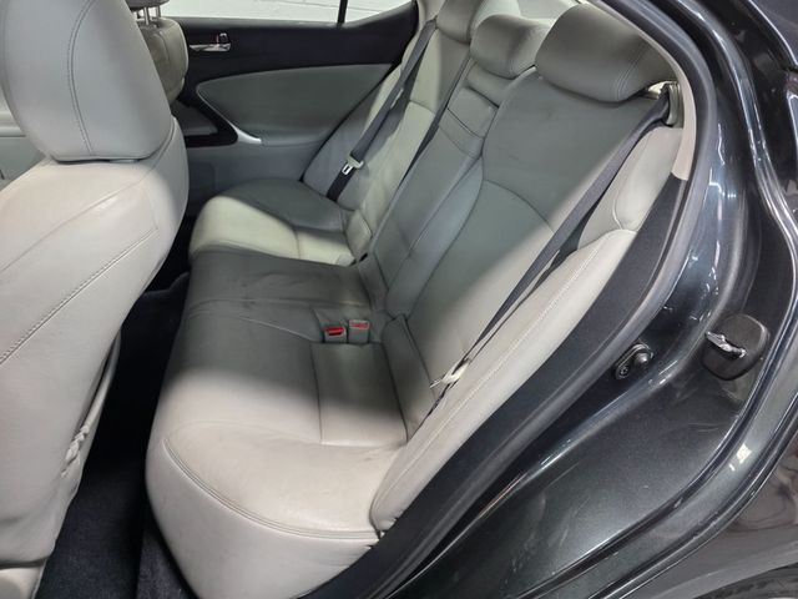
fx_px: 530
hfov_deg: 73.9
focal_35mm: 23
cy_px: 300
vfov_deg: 58.9
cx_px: 399
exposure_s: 1/120
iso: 500
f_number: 1.7
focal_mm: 6.3
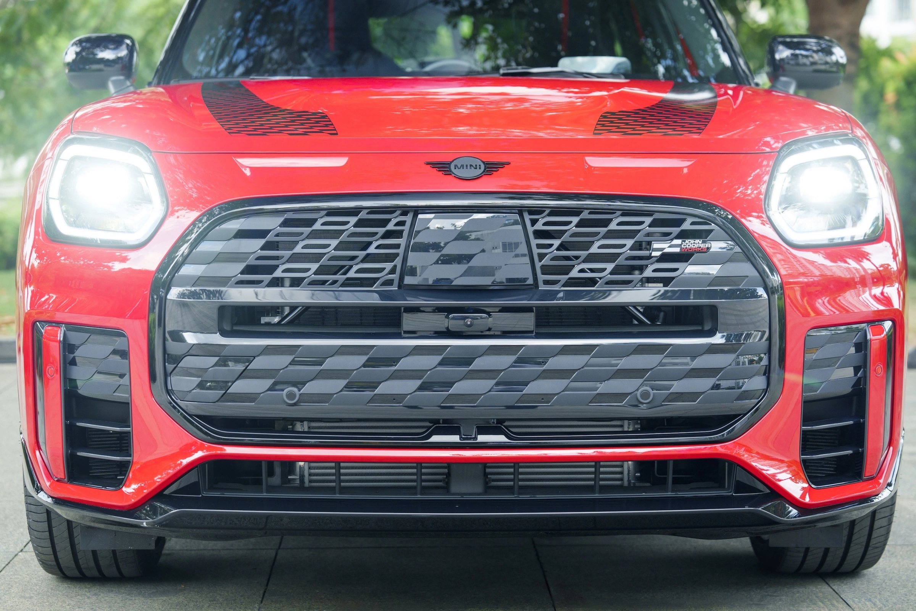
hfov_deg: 28.8
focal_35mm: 70
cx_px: 458
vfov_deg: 19.5
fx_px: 1781
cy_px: 306
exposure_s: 1/100
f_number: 3.2
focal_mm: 70
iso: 250
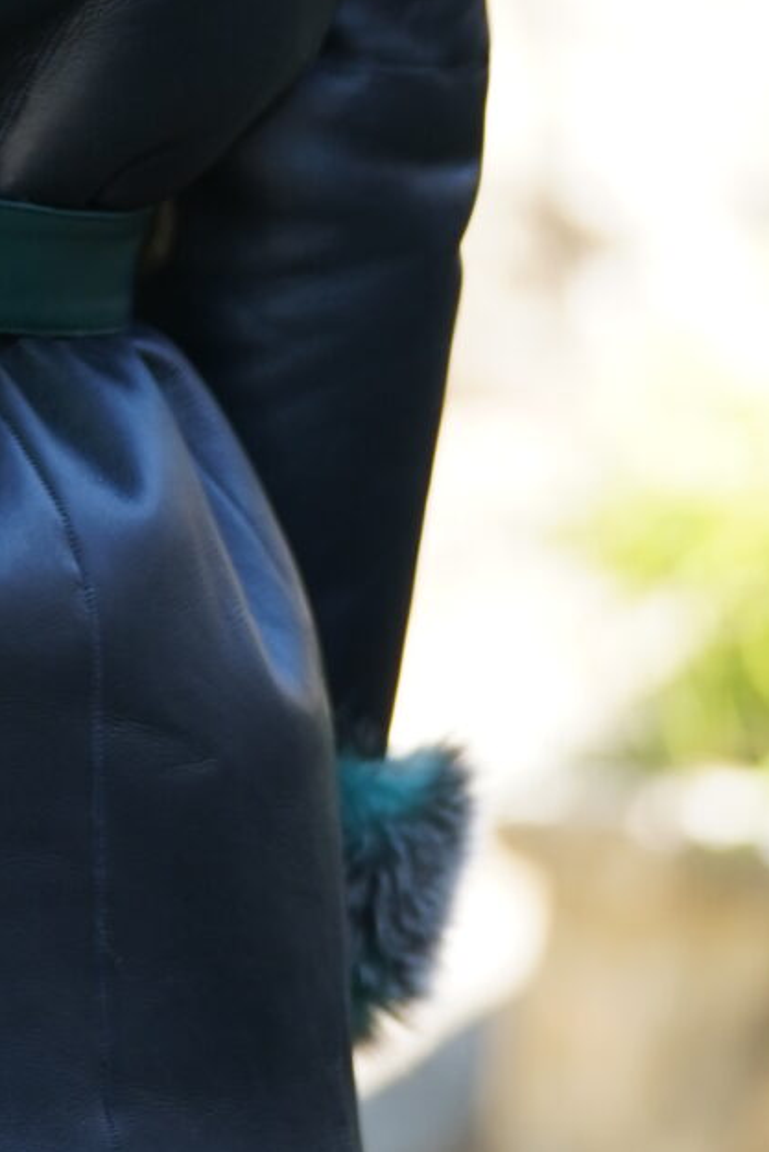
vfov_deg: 4.3
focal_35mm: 475
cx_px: -259
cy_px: -300
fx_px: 15210
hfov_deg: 2.9
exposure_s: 1/320
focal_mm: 116
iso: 320
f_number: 2.8
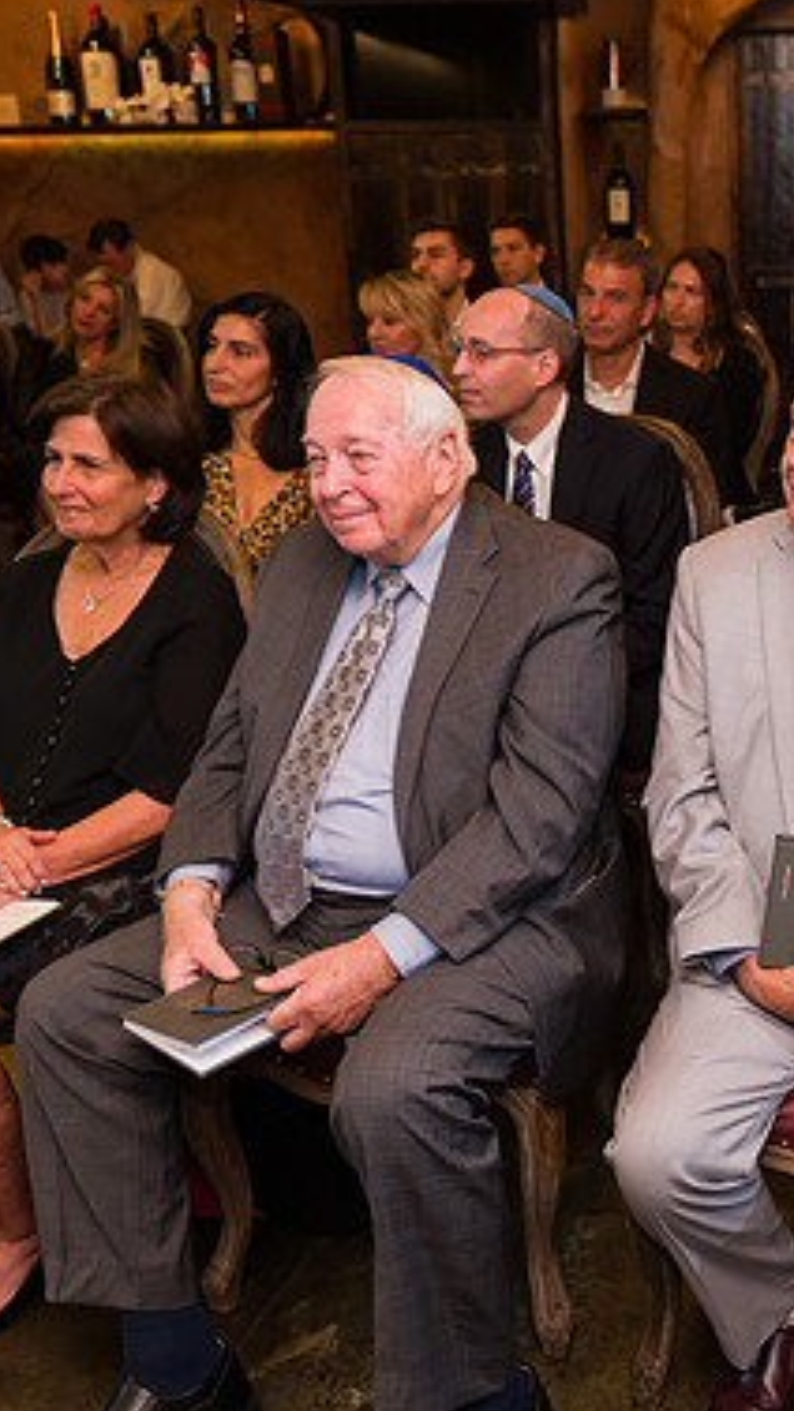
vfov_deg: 49.4
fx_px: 1535
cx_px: 744
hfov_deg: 27.7
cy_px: 662
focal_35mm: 41
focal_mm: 24
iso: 1250
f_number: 4
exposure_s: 1/200
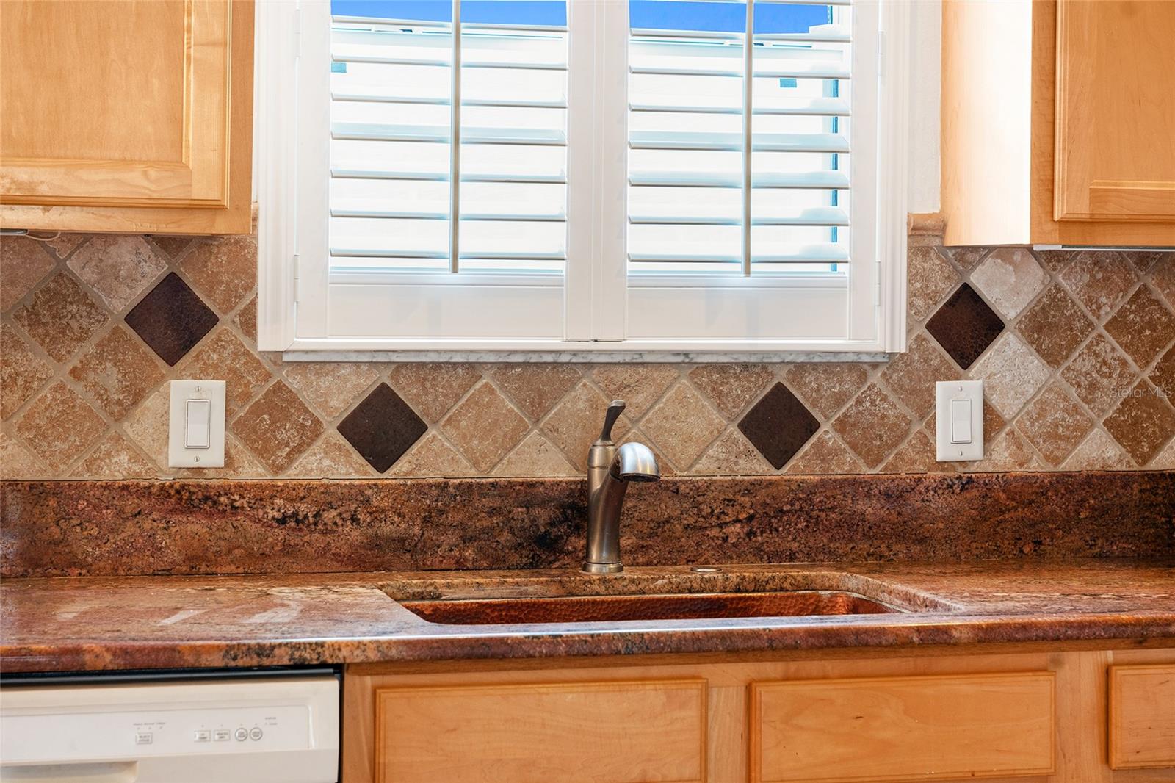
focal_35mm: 70
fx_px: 2284
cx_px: 588
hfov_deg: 28.8
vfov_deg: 19.4
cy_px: 392
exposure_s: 1/15
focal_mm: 70
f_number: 5.6
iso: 400
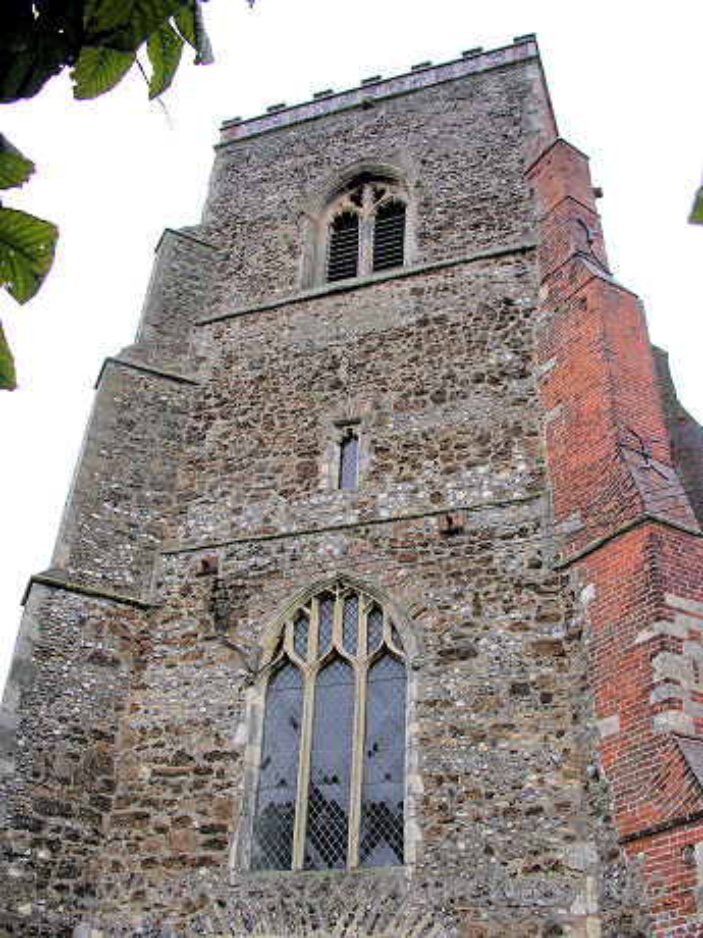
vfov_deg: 52.6
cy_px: 469
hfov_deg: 40.7
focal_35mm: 35
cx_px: 352
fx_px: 948
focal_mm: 8.9
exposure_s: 1/60.5
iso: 50
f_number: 3.2
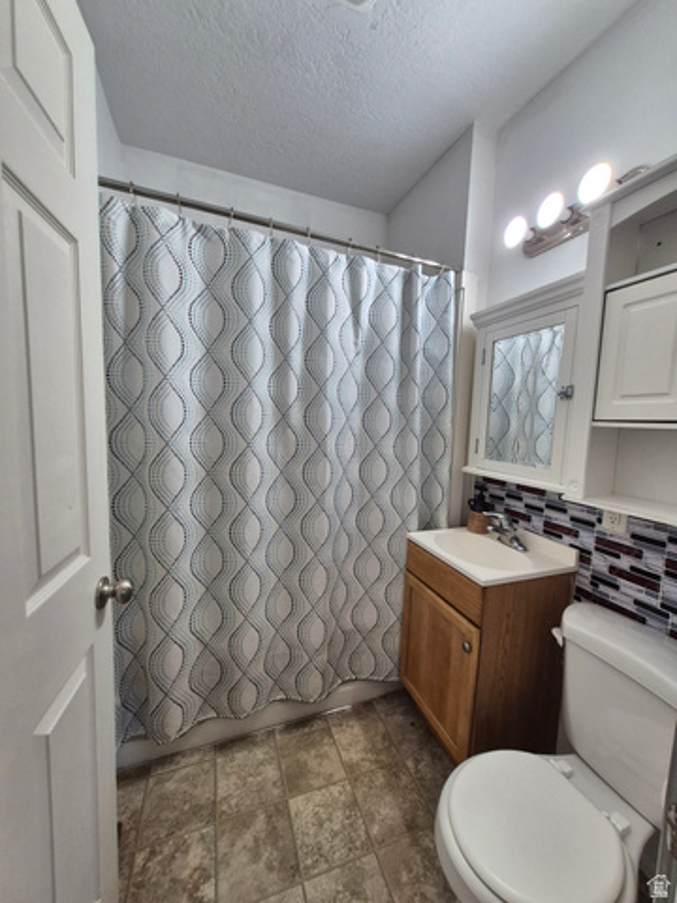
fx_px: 339
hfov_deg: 89.9
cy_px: 452
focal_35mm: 13
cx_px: 338
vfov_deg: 106.2
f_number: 2.2
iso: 80
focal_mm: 1.74
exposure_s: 1/60
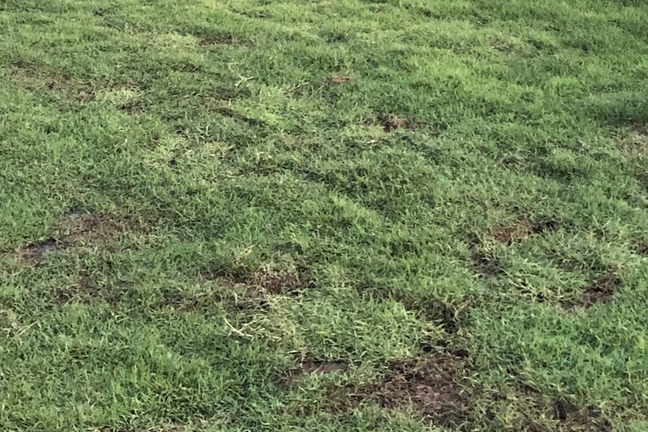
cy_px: -181
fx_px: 1422
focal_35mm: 79
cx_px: 367
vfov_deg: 16.1
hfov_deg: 25.6
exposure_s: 1/17
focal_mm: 3.99
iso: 50
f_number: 1.8
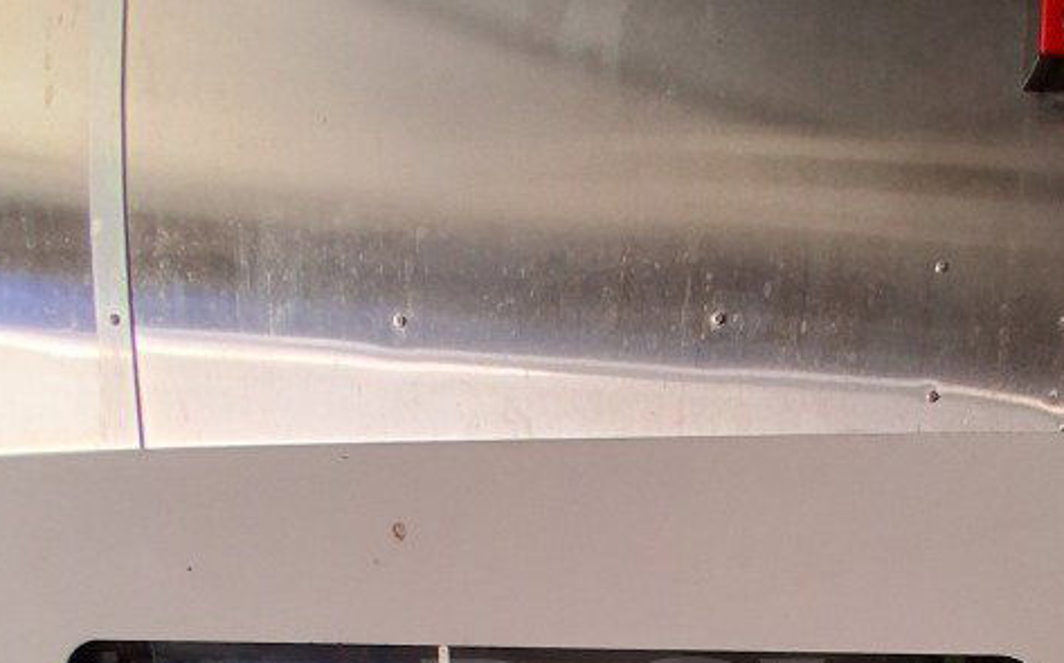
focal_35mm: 31
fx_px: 898
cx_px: 621
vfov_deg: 32.0
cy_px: 837
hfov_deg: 60.9
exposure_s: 1/60
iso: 100
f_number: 2.2
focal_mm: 1.4
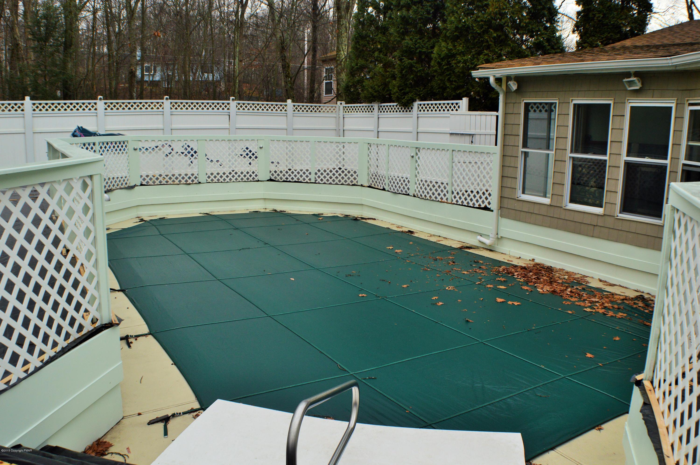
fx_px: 699
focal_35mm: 36
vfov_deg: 36.8
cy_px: 232
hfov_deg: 53.2
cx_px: 350
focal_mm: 24
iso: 400
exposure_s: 1/100
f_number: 9
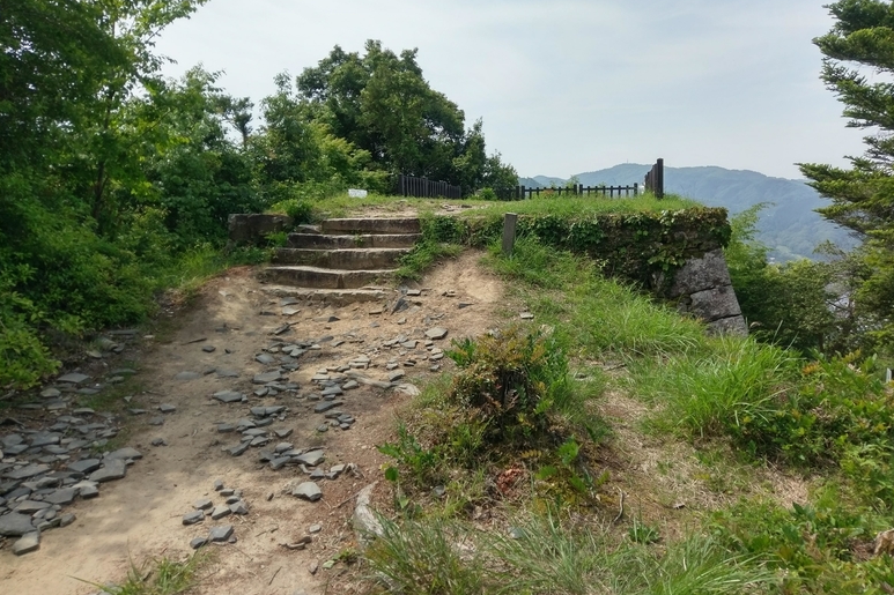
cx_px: 461
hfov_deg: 65.5
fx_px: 695
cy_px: 269
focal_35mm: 28
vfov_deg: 46.3
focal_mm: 4.58
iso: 100
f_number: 1.8
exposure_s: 1/1714
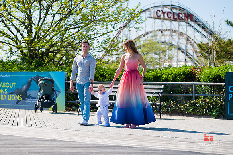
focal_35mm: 95
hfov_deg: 21.5
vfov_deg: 14.4
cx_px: 116
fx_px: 614
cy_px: 78
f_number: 3.2
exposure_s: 1/2500
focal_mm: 95
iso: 200
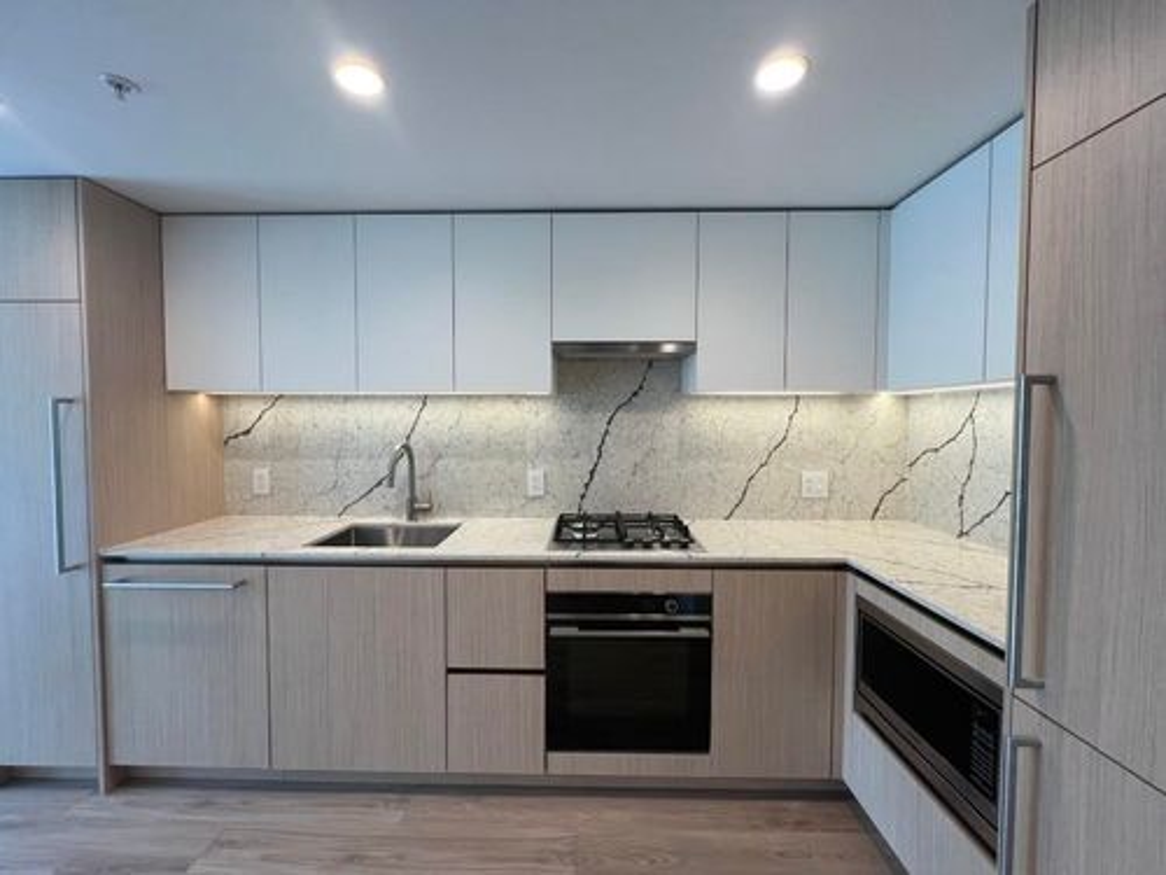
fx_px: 438
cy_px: 438
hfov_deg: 106.2
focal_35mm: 13
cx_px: 583
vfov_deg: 89.9
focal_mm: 1.57
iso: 80
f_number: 1.8
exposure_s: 1/120
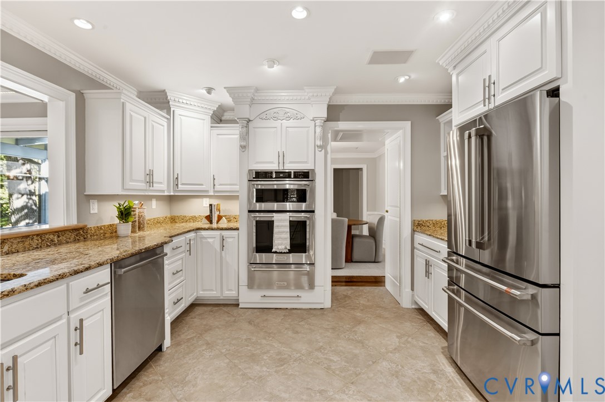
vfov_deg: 73.7
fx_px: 269
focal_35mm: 16
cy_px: 201
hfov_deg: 96.8
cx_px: 302
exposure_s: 1/4
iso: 1000
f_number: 9
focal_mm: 16
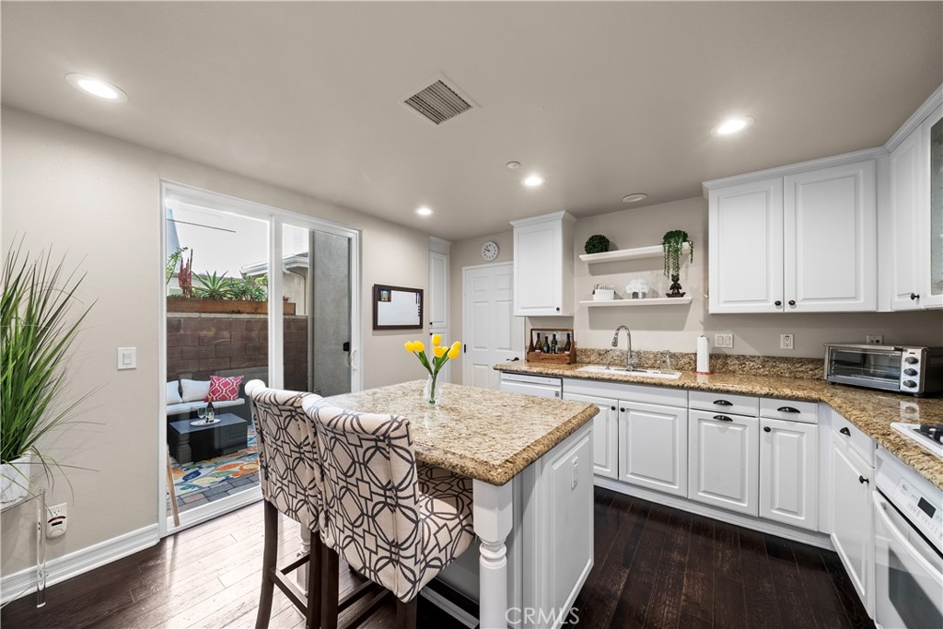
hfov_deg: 112.6
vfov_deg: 90.0
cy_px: 314
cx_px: 472
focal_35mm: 12
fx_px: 314
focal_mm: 12
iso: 320
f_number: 8
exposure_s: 1/3
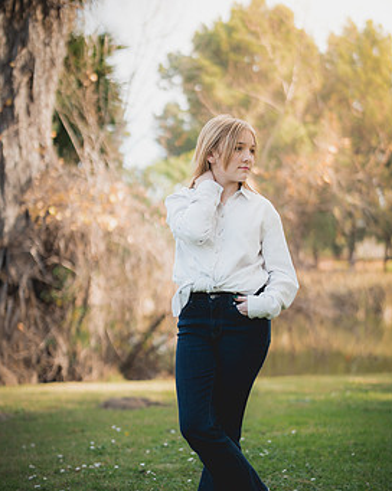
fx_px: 901
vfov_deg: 30.4
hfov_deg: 24.6
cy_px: 299
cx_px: 199
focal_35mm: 62
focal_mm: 50
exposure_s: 1/2500
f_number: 1.4
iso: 250
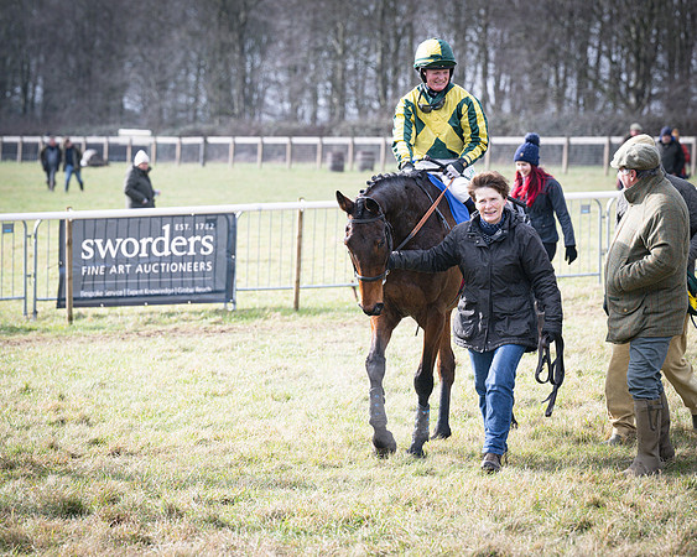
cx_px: 348
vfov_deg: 9.8
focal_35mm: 158
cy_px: 278
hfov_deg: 12.2
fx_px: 3251
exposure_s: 1/1000
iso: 400
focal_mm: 140
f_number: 5
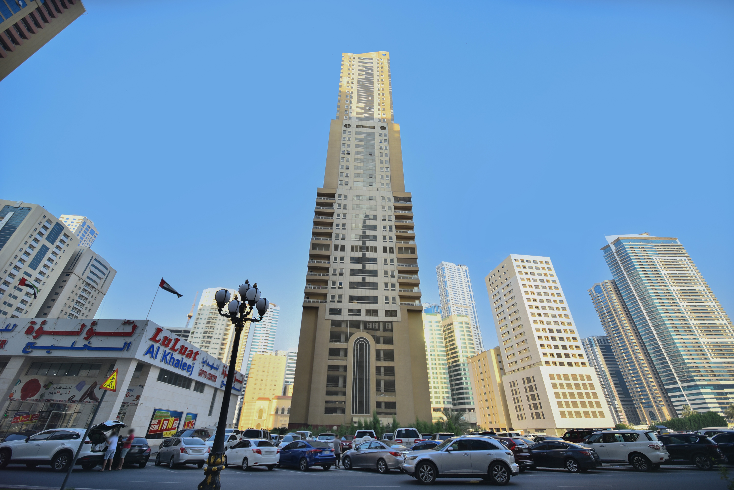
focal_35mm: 14
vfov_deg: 81.3
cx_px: 367
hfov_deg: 104.2
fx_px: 286
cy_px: 245
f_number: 2.8
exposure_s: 1/1000
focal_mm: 14
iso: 250
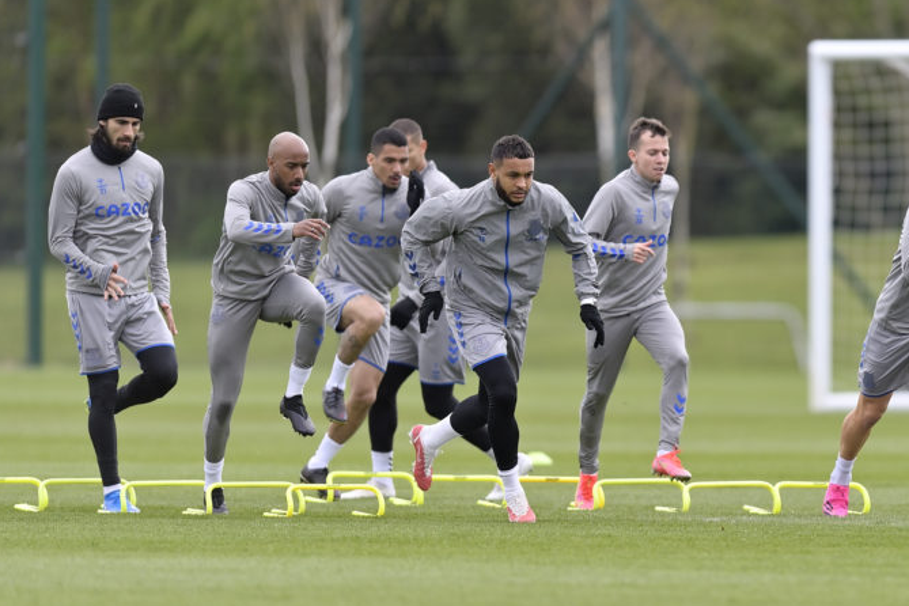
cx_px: 518
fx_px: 11589
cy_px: 319
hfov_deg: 4.5
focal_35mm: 459
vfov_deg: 3.0
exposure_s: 1/2000
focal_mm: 400
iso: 320
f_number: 2.8
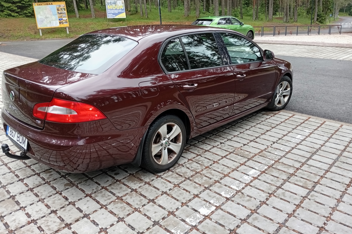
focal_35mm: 29
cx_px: 178
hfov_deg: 63.7
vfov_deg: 44.9
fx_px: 283
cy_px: 113
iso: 71
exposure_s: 1/100
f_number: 1.8
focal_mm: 3.98
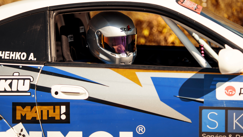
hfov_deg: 20.8
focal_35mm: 103
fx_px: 661
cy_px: 49
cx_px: 122
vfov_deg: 11.8
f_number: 1.8
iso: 100
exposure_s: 1/125
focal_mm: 85
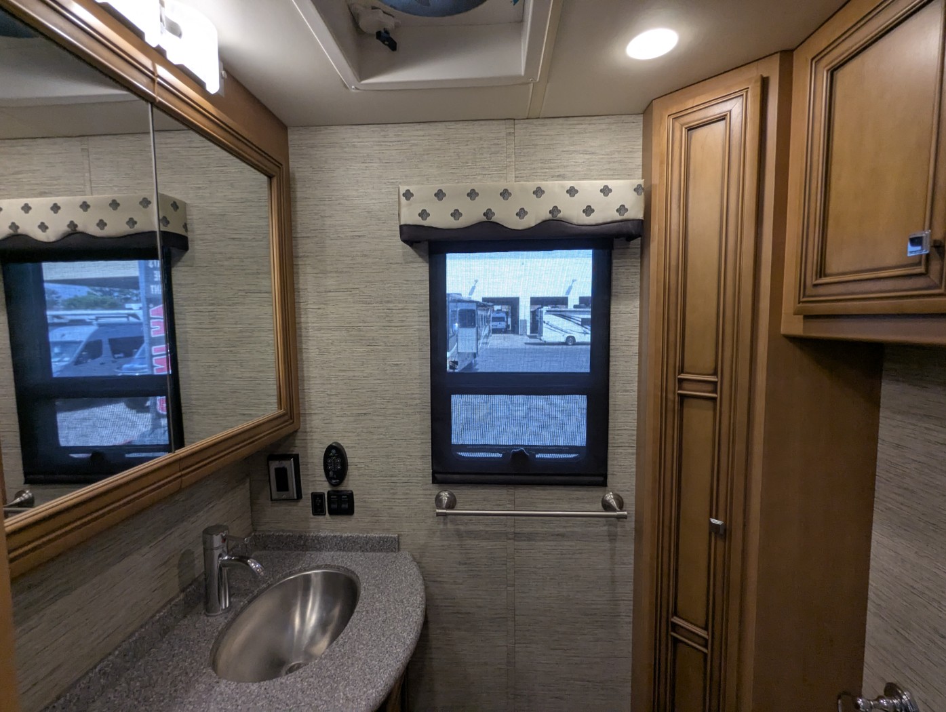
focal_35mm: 16
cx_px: 473
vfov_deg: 78.2
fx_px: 438
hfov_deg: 94.4
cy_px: 356
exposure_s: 1/49.4
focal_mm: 2.35
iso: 122
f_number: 2.2
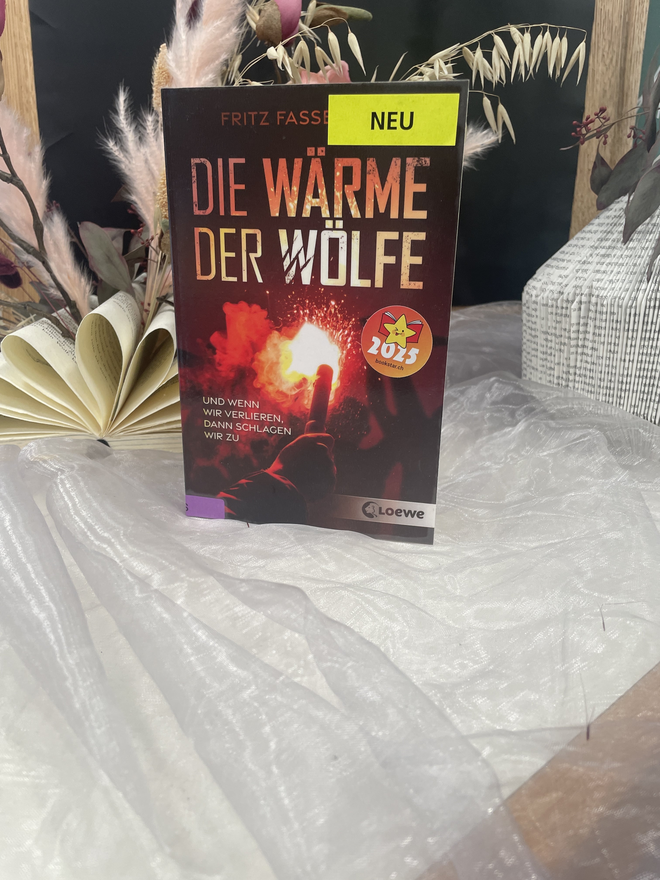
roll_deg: +0.1
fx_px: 661
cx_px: 330
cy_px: 440
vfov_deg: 67.3
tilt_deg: -18.0
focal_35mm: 26
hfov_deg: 53.1
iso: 64
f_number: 1.6
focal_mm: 4.2
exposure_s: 1/118
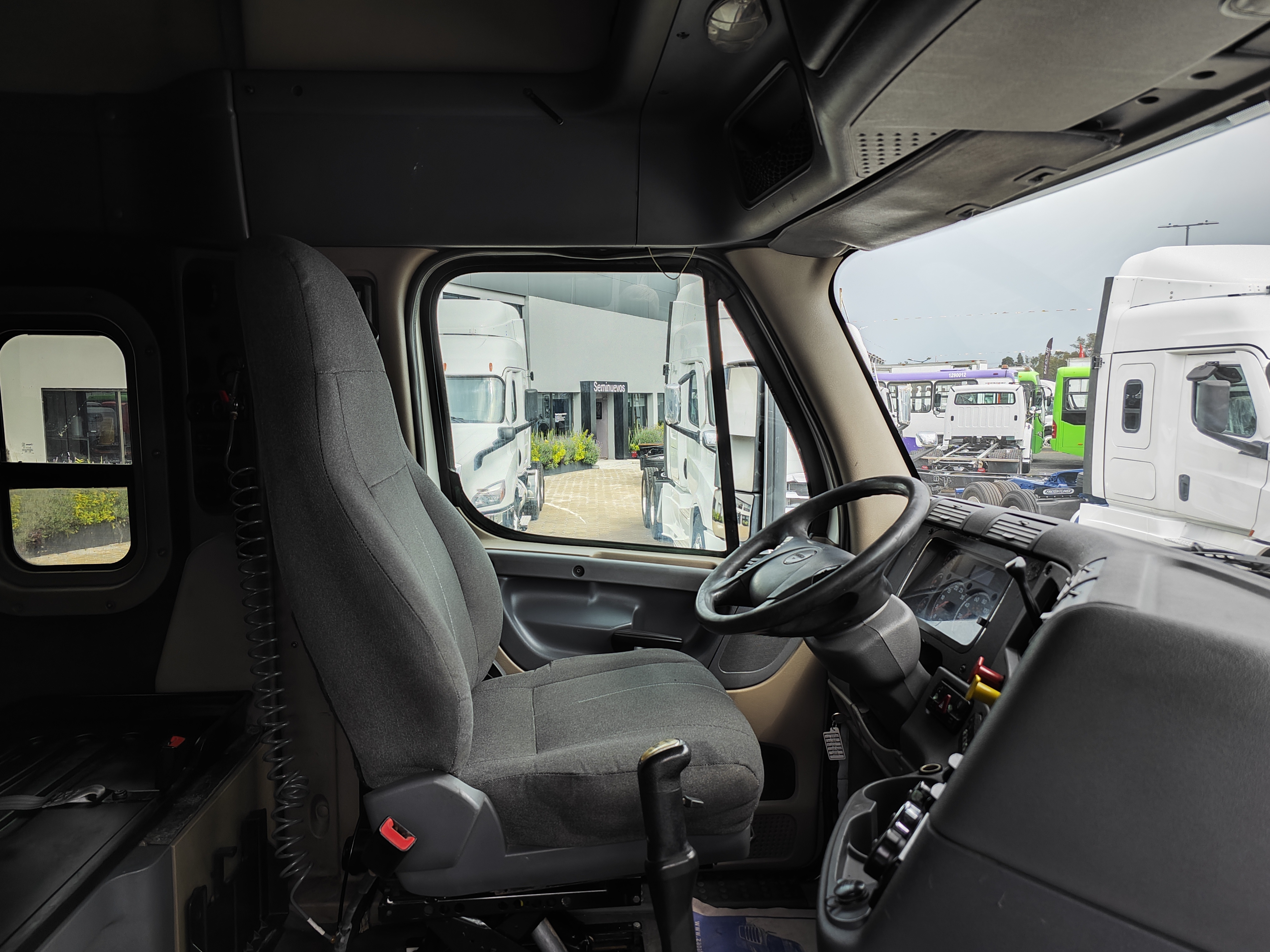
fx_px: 844
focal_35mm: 23
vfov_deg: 58.9
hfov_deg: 73.9
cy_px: 476
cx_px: 635
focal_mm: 5.43
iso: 80
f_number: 1.8
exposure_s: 1/120
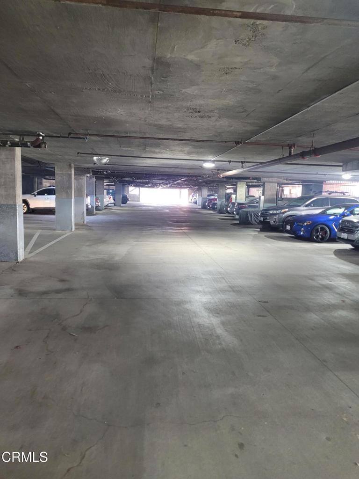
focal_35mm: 26
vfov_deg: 67.3
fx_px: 360
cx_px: 180
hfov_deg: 53.1
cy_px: 240
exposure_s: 1/40
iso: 400
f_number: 1.8
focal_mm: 5.4
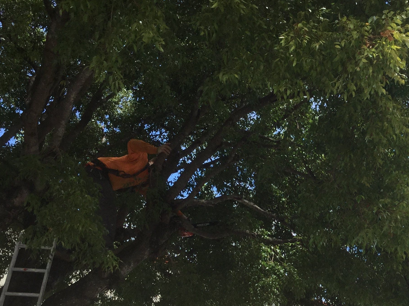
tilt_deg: +13.0
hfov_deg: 33.6
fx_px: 662
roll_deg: +1.2
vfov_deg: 25.9
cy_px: 220
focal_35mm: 56
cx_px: 314
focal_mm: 3.3
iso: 25
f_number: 2.4
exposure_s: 1/673
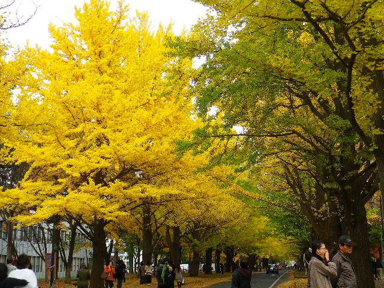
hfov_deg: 38.9
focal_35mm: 49
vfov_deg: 29.7
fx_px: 544
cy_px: 144
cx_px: 192
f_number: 4.2
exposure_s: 1/60
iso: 125
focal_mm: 8.7
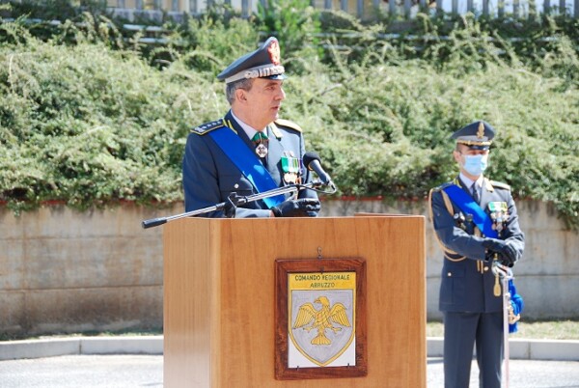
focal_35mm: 112
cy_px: 194
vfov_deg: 12.2
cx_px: 290
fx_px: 1812
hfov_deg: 18.2
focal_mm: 75
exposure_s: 1/250
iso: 200
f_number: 5.3
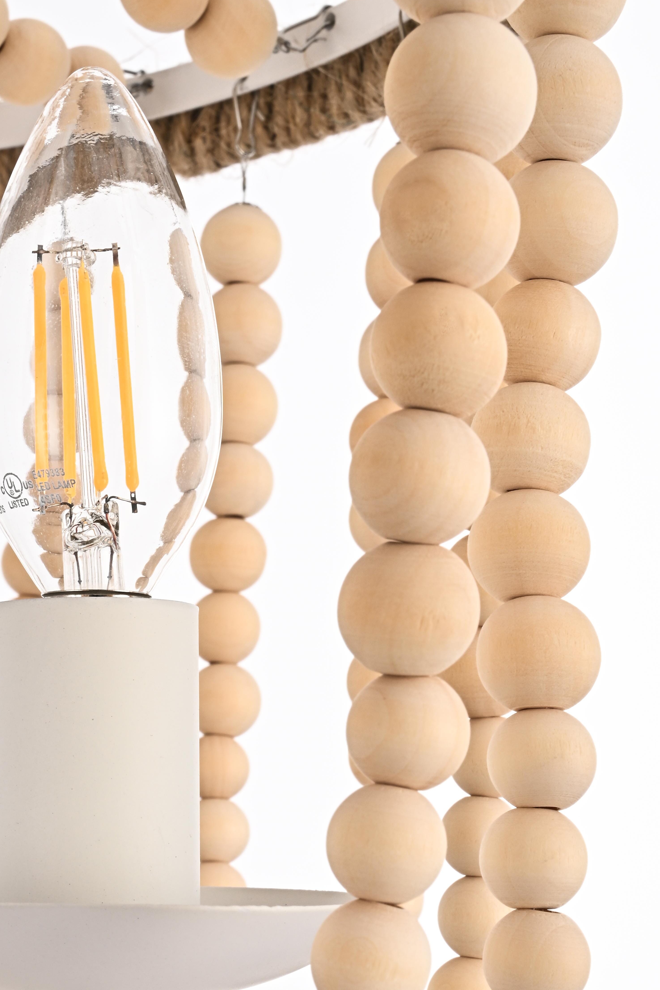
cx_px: 172
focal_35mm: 82
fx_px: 2255
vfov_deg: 24.7
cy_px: 640
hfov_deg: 16.6
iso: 125
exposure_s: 1/100
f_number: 22
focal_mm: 44
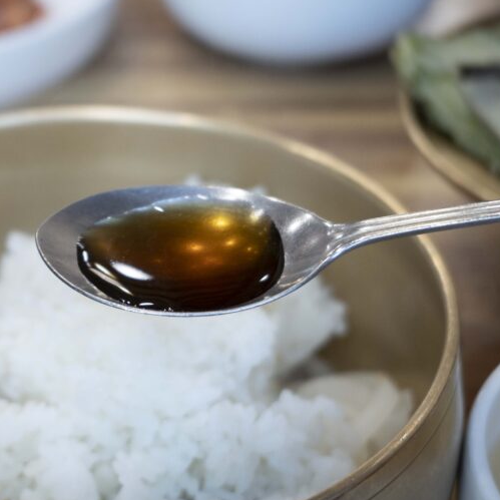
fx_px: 1683
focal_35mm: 103
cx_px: 46
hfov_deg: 16.7
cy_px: 254
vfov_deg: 16.9
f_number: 5.6
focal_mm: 59
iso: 800
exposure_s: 1/60
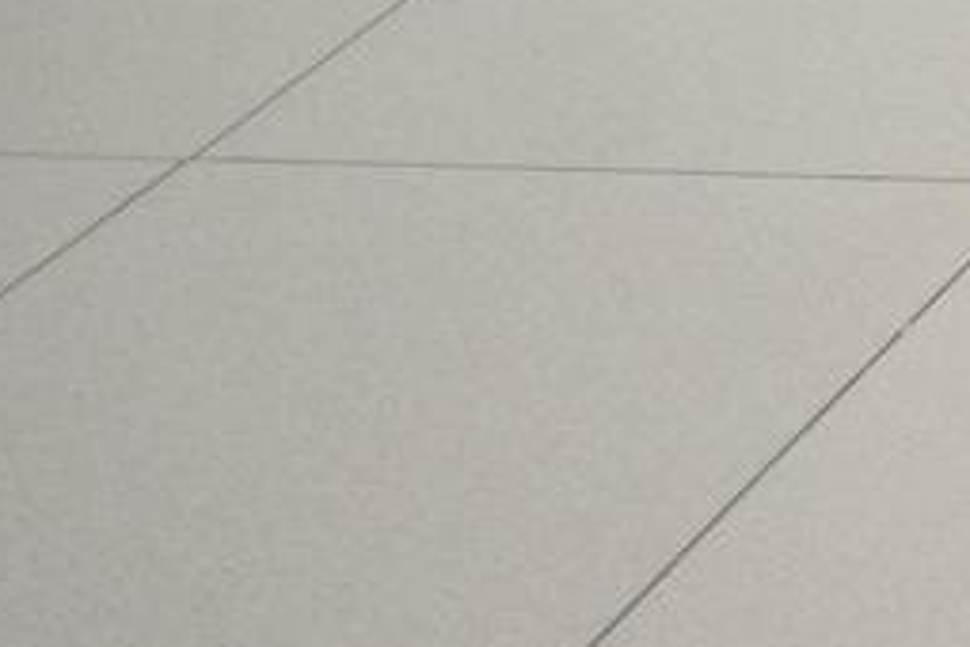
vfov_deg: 7.9
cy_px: -1168
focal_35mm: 155
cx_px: 3195
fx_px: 4176
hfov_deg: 9.4
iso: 1000
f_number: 2.8
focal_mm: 20
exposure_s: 1/160
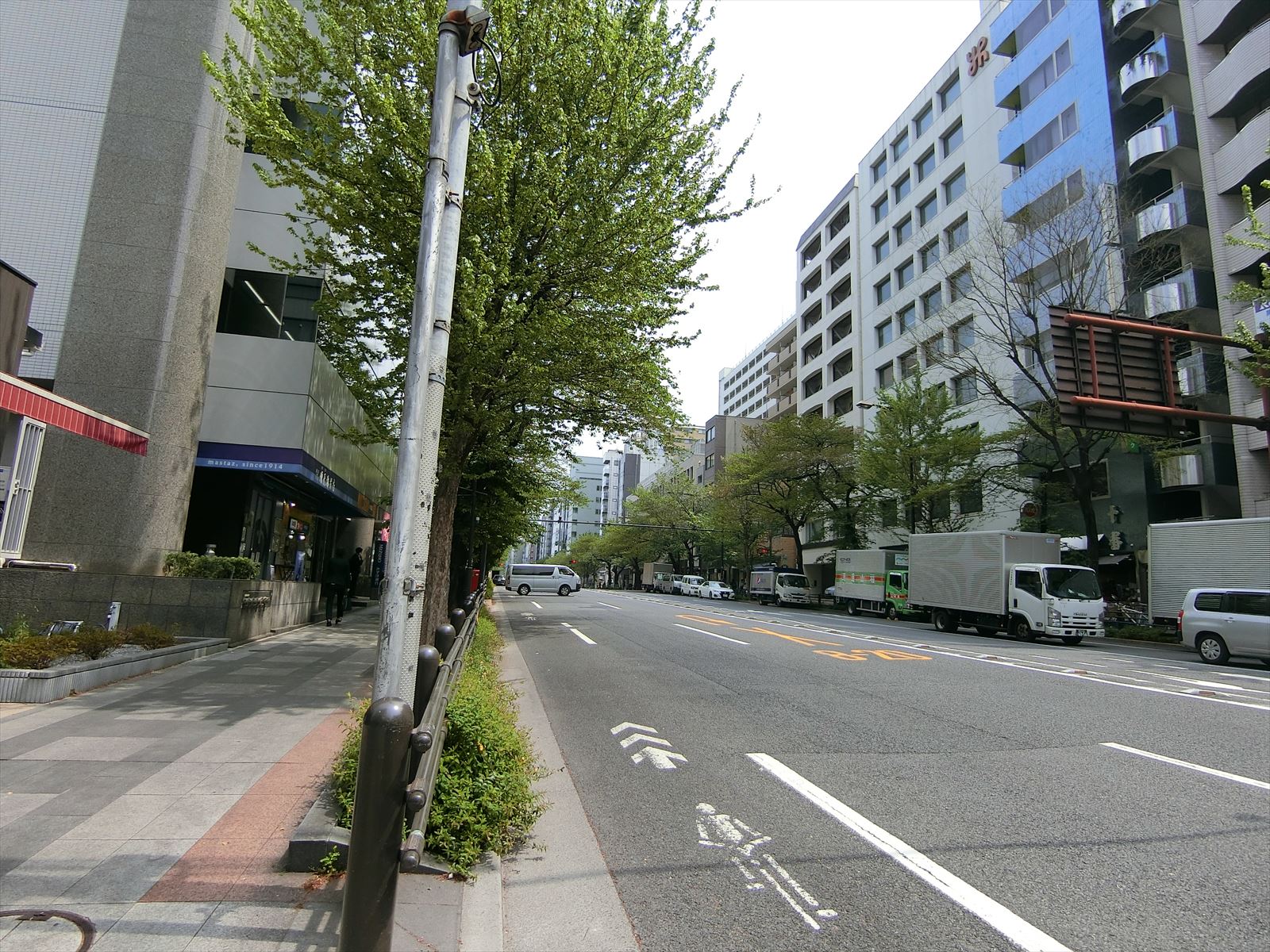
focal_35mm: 19
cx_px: 635
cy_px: 476
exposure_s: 1/160
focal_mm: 4.06
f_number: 6.9
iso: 80
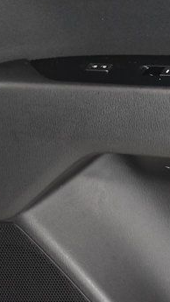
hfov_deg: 5.3
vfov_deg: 9.6
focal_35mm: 224
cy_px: 117
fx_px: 1796
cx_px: 309
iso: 2500
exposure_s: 1/125
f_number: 4.5
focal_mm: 48
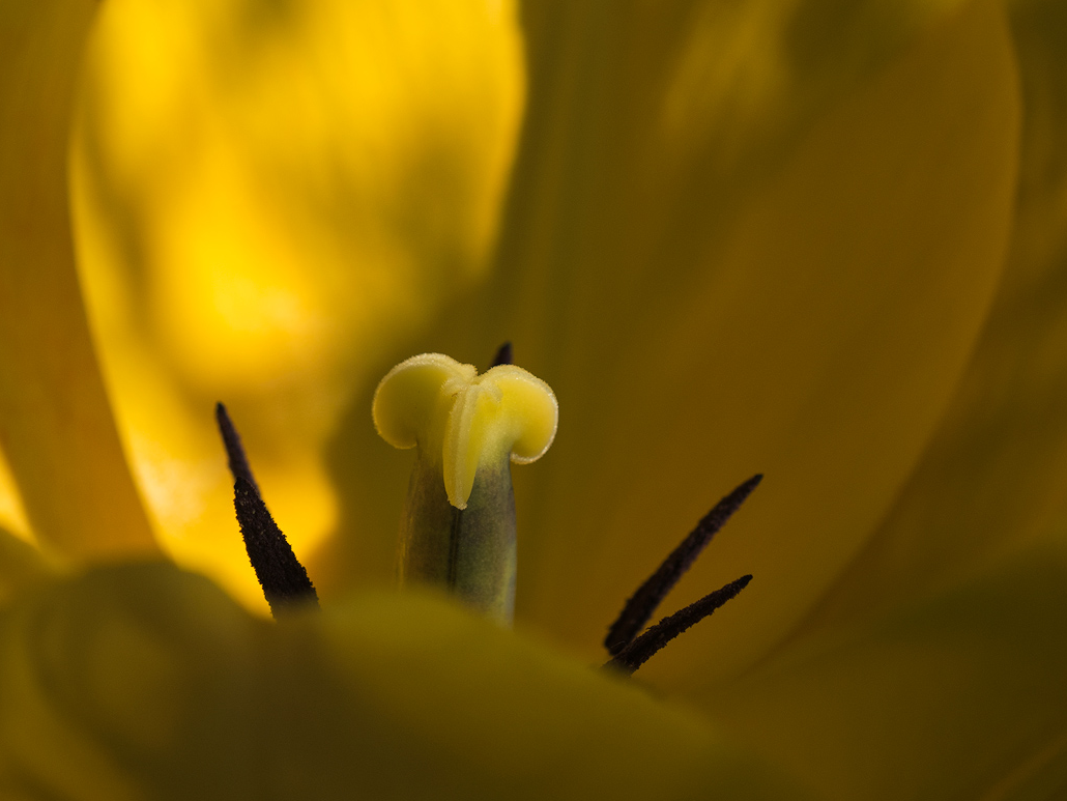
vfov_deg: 8.8
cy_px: 412
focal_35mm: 168
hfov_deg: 11.8
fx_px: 5180
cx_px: 466
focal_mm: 150
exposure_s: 1/400
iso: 100
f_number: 8
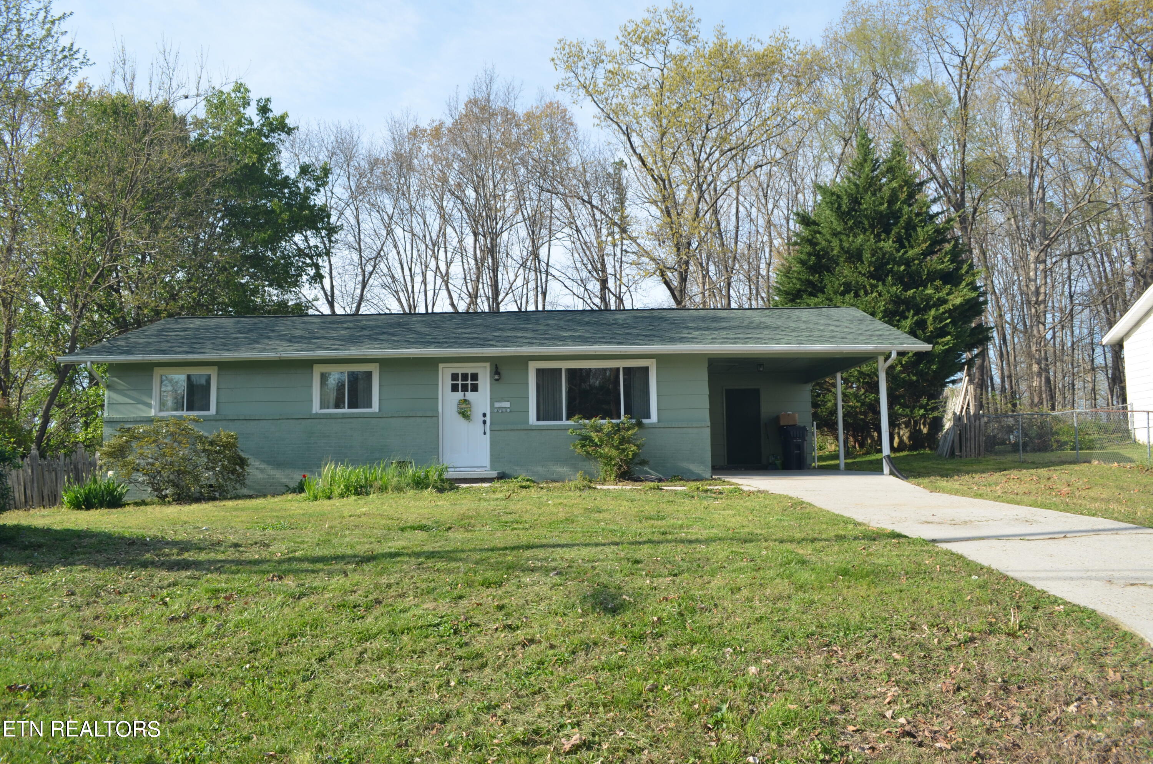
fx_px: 863
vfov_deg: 47.7
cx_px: 576
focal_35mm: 27
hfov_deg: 67.5
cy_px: 382
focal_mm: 18
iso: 180
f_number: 8
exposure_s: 1/250
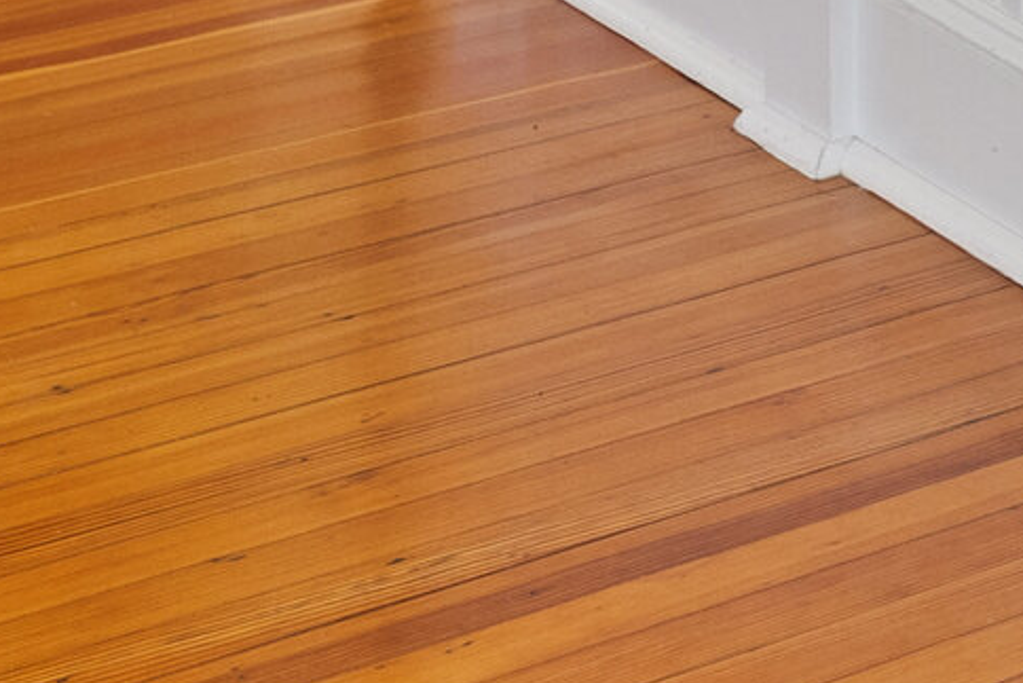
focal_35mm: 127
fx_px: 3610
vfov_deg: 9.3
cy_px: -1100
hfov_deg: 13.8
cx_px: 2002
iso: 320
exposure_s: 1/13
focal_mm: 20
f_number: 8
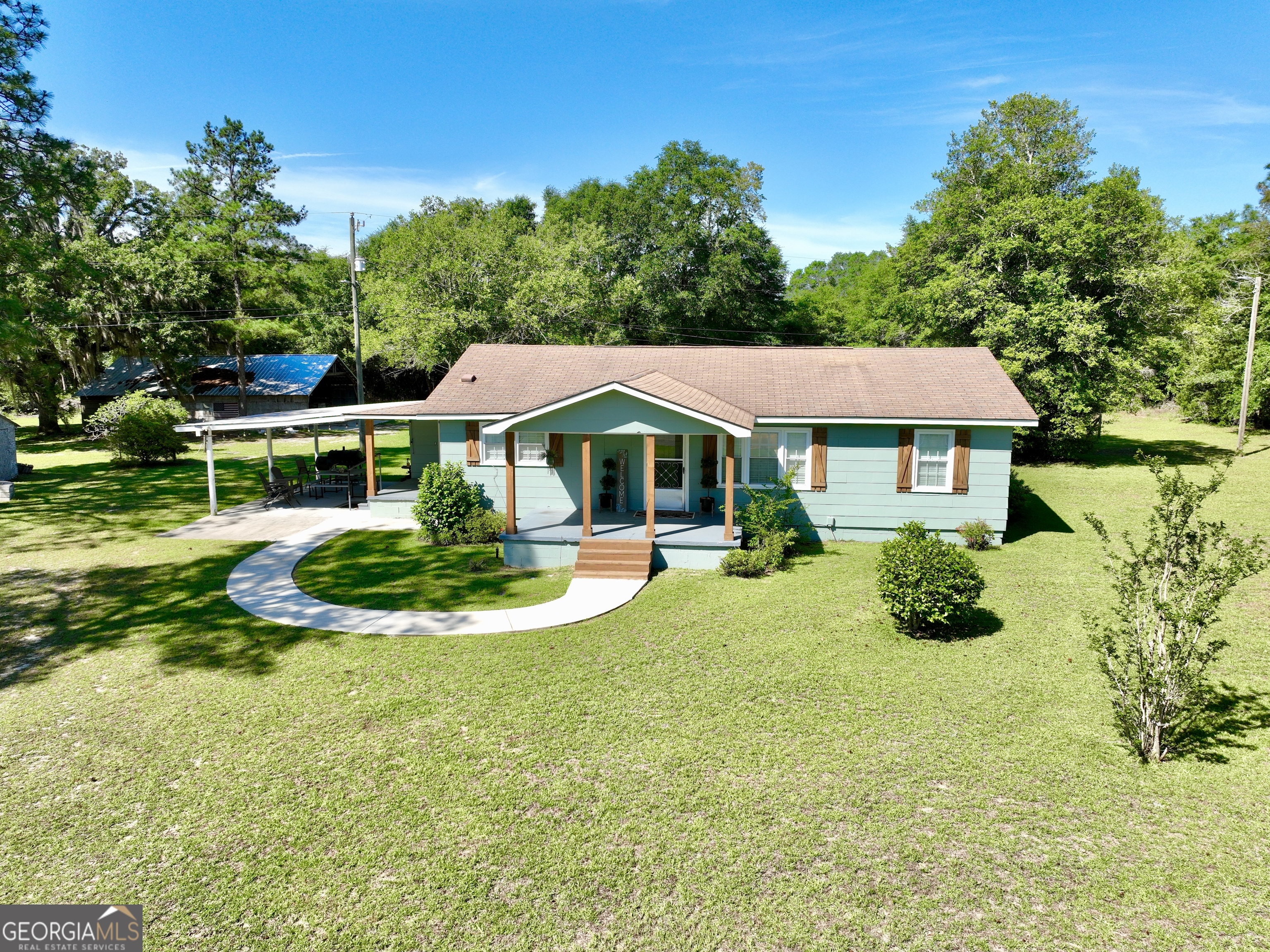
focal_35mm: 24
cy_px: 476
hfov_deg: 71.6
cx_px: 635
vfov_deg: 56.8
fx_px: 880
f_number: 2.8
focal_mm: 12.29
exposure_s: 1/1250
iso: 100
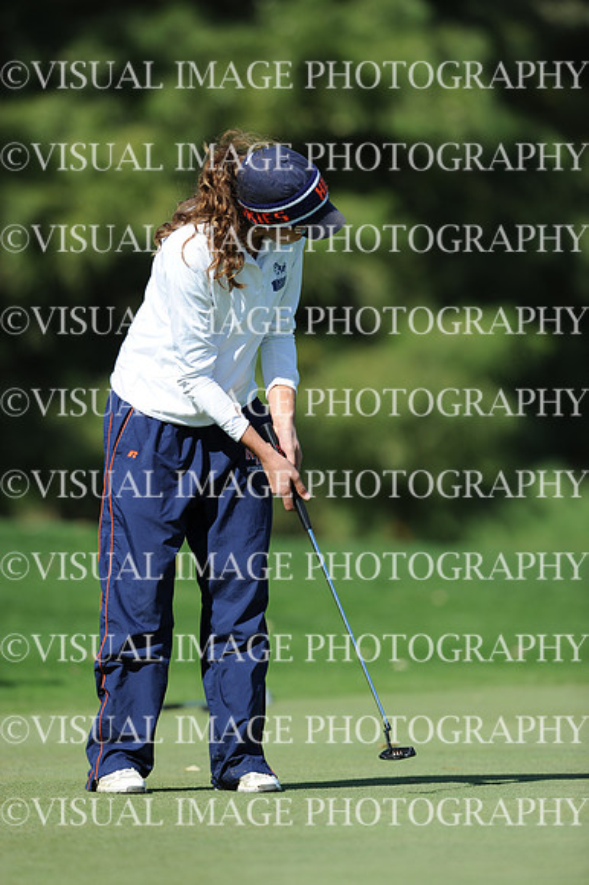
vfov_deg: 5.2
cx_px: 294
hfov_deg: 3.4
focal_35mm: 400
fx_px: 9828
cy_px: 442
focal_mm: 400
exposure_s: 1/2500
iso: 250
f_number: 4
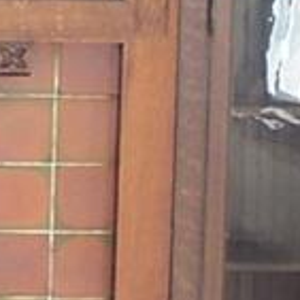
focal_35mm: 235
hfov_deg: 7.4
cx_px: 0
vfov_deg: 7.4
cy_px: 121
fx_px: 2304
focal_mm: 8
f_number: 2.8
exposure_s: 1/60
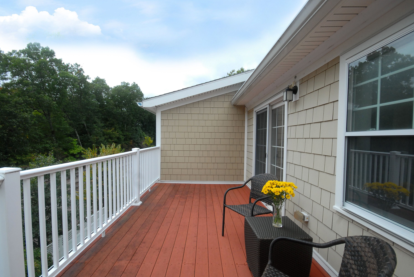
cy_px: 144
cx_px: 206
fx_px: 184
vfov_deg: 73.9
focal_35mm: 16
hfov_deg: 96.7
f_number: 9
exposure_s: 1/200
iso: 400
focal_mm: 10
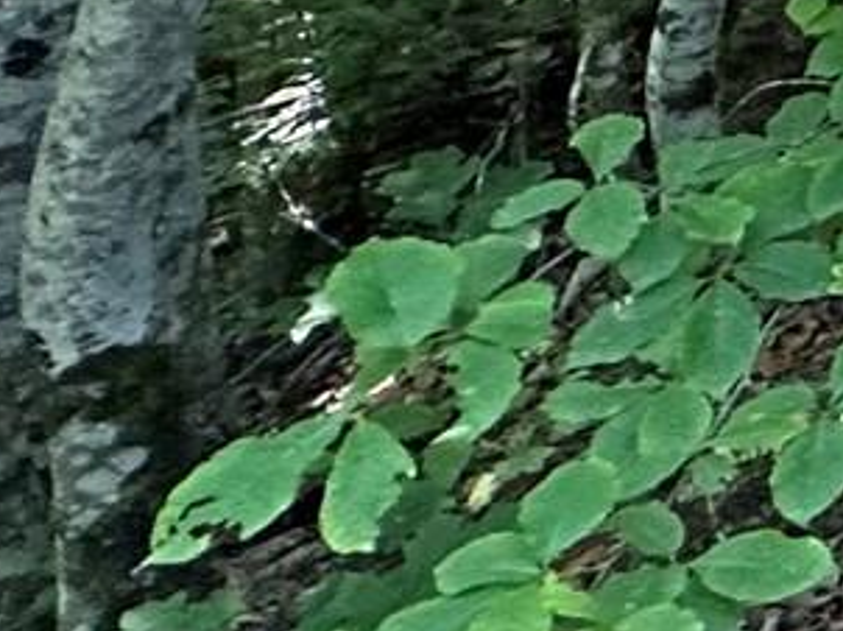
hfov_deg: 10.3
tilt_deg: -6.9
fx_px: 2312
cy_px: -1016
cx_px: 2769
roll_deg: -4.9
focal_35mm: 95
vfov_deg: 11.7
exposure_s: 1/99
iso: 160
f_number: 2.2
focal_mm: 2.22
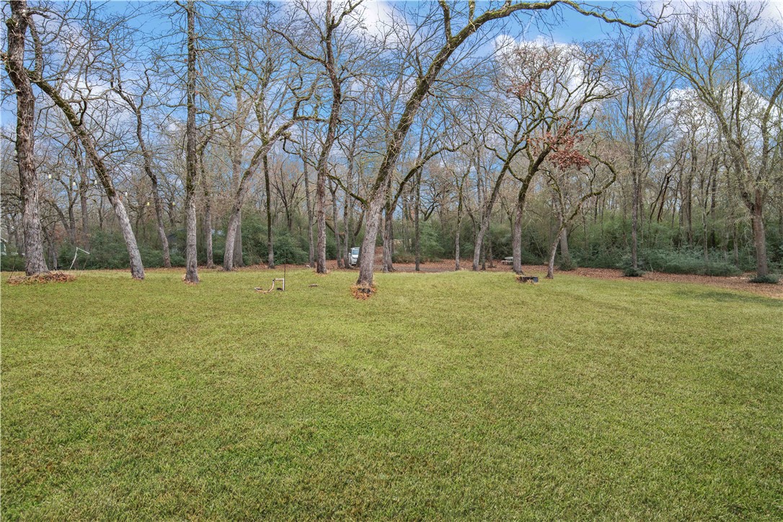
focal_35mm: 30
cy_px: 261
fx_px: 652
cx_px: 392
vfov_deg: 43.6
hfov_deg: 61.9
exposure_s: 1/80
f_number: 7.1
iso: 100
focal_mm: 30
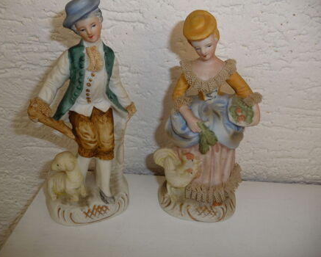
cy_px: 126
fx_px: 285
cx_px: 156
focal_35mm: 30
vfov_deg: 48.5
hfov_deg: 58.7
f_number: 3.3
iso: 100
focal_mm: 4.7
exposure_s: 1/30
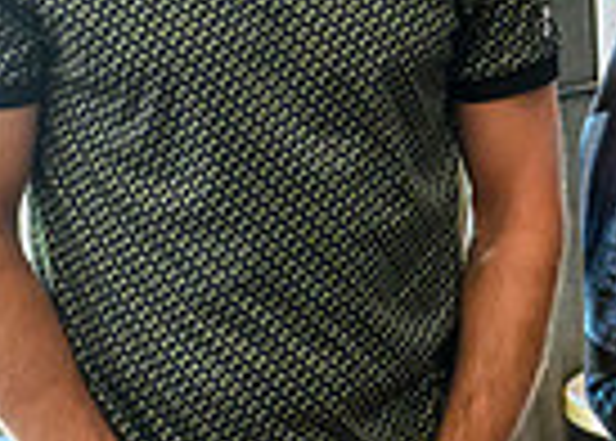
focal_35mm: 194
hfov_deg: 9.7
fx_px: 3396
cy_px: 91
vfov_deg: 7.4
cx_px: 1229
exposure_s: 1/400
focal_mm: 43
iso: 5000
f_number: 4.5
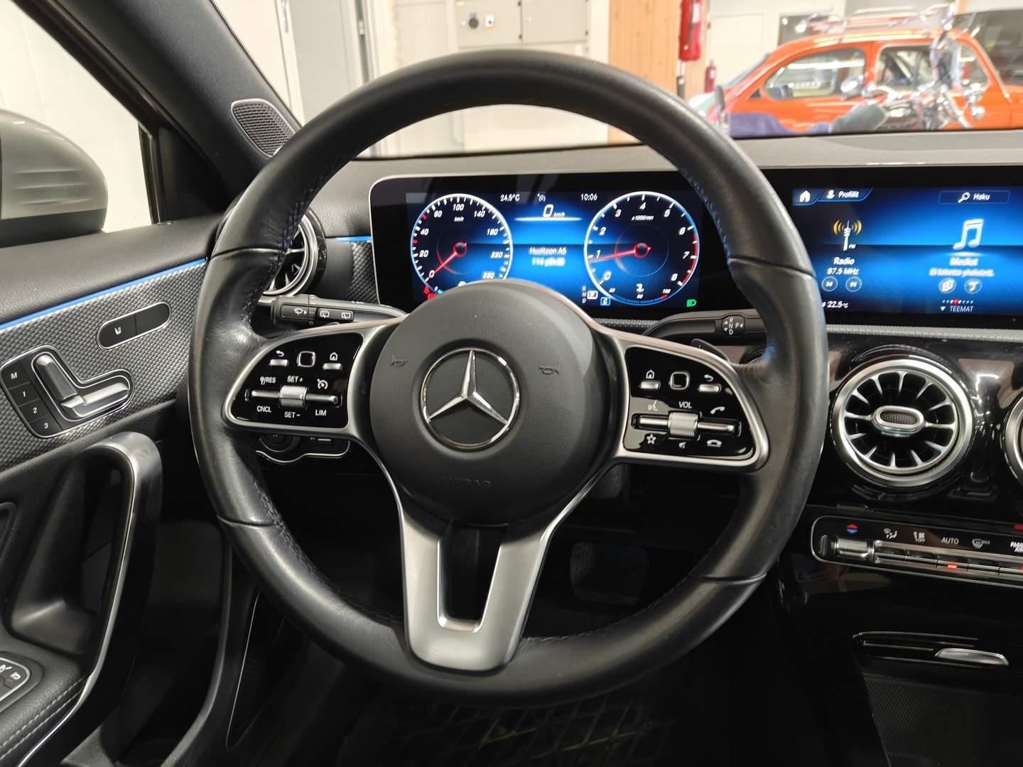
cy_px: 384
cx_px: 512
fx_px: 709
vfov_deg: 56.8
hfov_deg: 71.6
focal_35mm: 24
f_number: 1.8
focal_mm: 5.59
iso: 200
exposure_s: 1/22
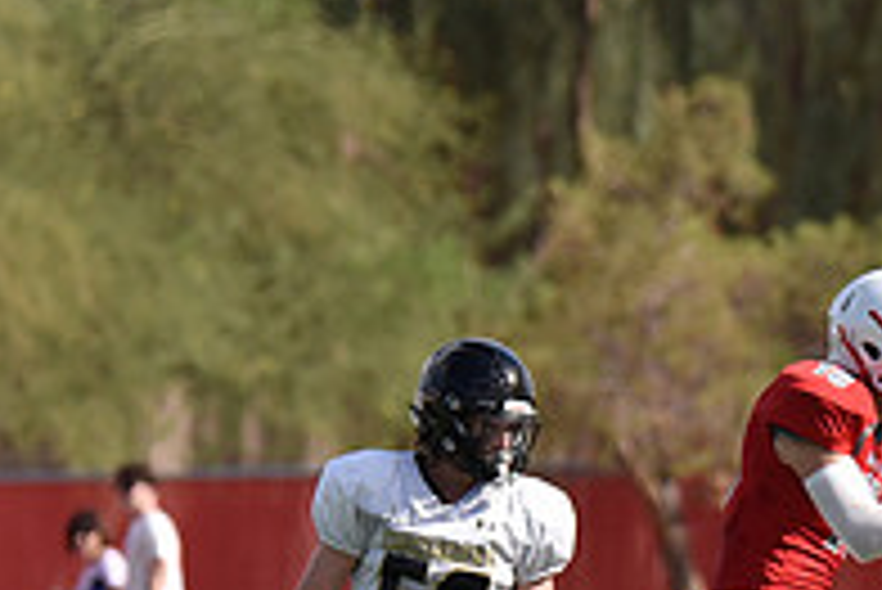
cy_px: 520
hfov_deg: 2.3
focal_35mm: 888
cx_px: 932
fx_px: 21771
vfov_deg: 1.6
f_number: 5.6
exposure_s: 1/4000
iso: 800
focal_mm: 300
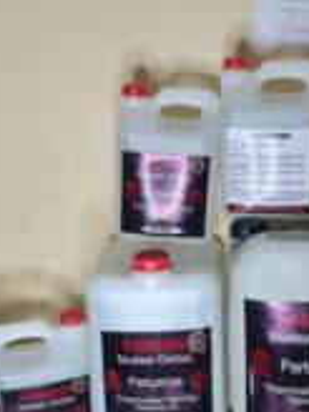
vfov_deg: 31.7
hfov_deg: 23.6
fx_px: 726
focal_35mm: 61
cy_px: 193
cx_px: 256
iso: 80
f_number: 1.8
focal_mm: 7
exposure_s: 1/100
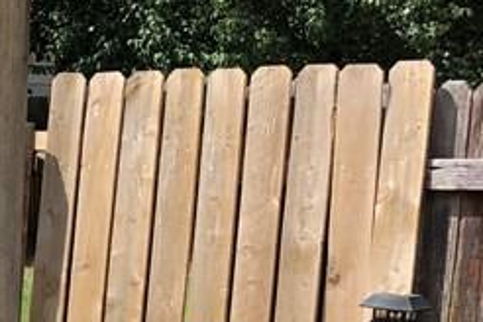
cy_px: 401
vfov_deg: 11.1
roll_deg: +1.2
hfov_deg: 15.7
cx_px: -224
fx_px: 1623
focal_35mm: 121
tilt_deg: -11.0
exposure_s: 1/867
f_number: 1.8
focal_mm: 4
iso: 20
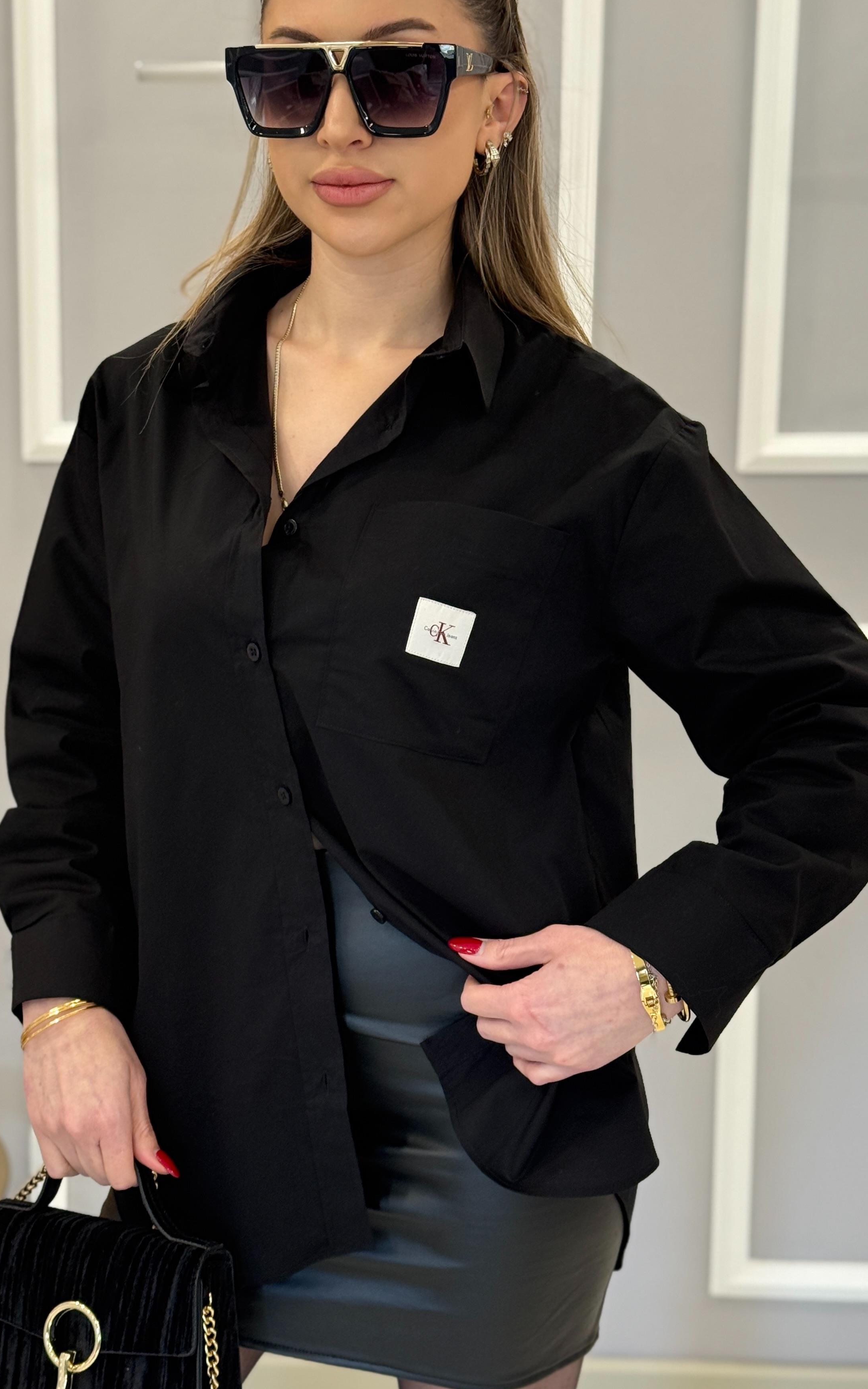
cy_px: 651
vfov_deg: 34.5
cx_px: 385
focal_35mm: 59
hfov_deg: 22.0
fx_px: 2233
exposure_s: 1/68
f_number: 1.78
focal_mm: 6.76
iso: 160
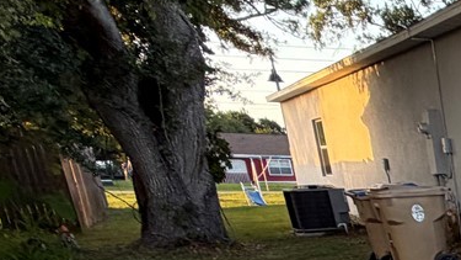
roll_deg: -1.0
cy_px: 484
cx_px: 826
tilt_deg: -21.7
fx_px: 795
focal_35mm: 65
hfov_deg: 21.4
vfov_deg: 15.6
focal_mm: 2.22
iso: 64
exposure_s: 1/121
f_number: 2.2
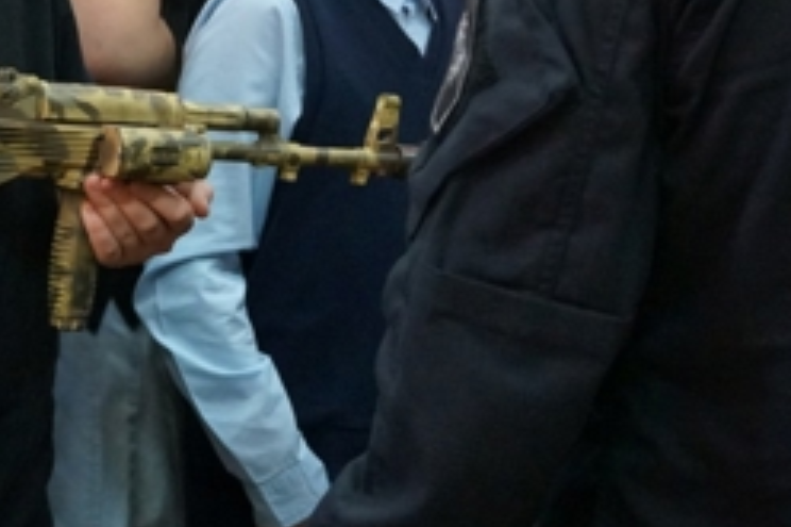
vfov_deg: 12.4
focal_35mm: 109
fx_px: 2393
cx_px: 115
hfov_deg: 18.5
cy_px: -32
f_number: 4
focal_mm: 24
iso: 4000
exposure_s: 1/160
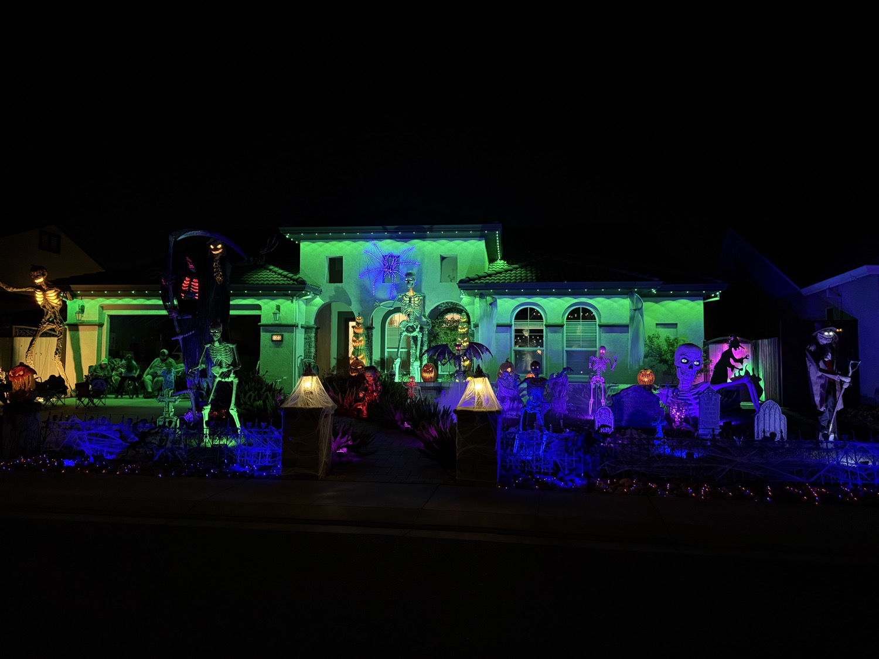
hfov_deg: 71.6
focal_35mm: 24
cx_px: 440
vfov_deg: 56.8
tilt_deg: +3.6
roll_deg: -0.9
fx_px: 609
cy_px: 330
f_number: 1.78
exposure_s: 1/30
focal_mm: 6.76
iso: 1000
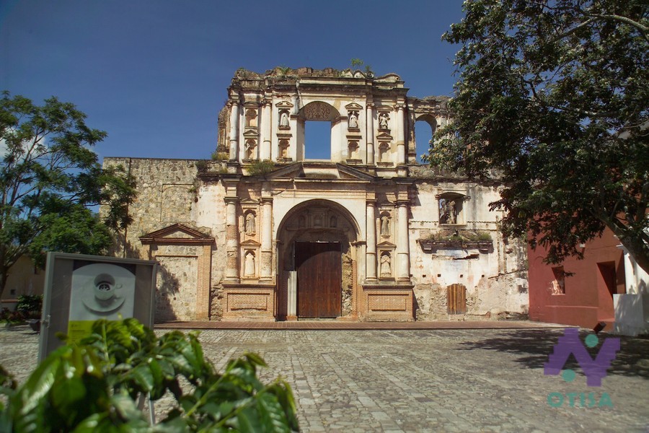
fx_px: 505
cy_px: 216
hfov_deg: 65.5
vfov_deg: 46.4
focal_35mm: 28
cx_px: 324
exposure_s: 1/750
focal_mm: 28
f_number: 5.6
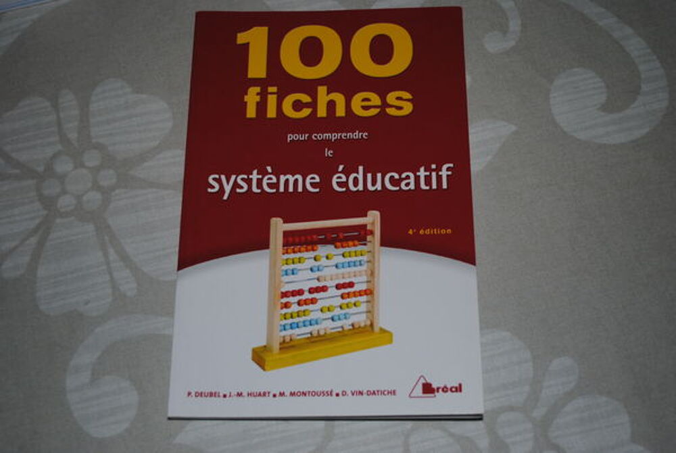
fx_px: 818
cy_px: 226
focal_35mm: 44
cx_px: 338
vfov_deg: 30.9
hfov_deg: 44.9
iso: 200
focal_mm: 29
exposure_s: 1/60
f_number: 4.5
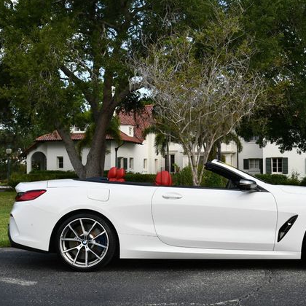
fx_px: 570
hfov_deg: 29.8
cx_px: 203
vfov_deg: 30.0
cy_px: 152
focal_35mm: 57
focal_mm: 22
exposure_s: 1/250
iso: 200
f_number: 8
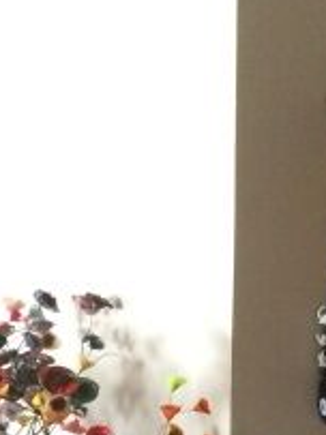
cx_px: 736
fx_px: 1722
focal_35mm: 137
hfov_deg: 9.8
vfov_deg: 14.2
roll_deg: -1.6
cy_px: 452
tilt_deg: -7.9
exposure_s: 1/30
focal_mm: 4.15
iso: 250
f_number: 2.2
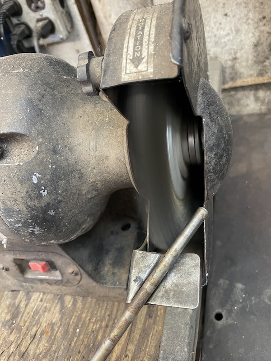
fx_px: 271
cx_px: 136
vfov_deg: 67.3
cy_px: 180
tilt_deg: -46.1
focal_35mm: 26
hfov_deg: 53.1
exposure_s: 1/40
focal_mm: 4.2
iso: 500
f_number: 1.6
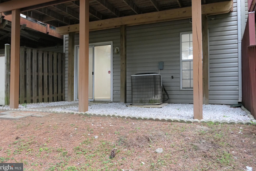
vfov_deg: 45.0
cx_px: 127
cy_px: 84
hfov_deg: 63.7
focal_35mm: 29
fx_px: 206
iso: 1250
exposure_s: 1/80
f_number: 2.5
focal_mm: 10.2
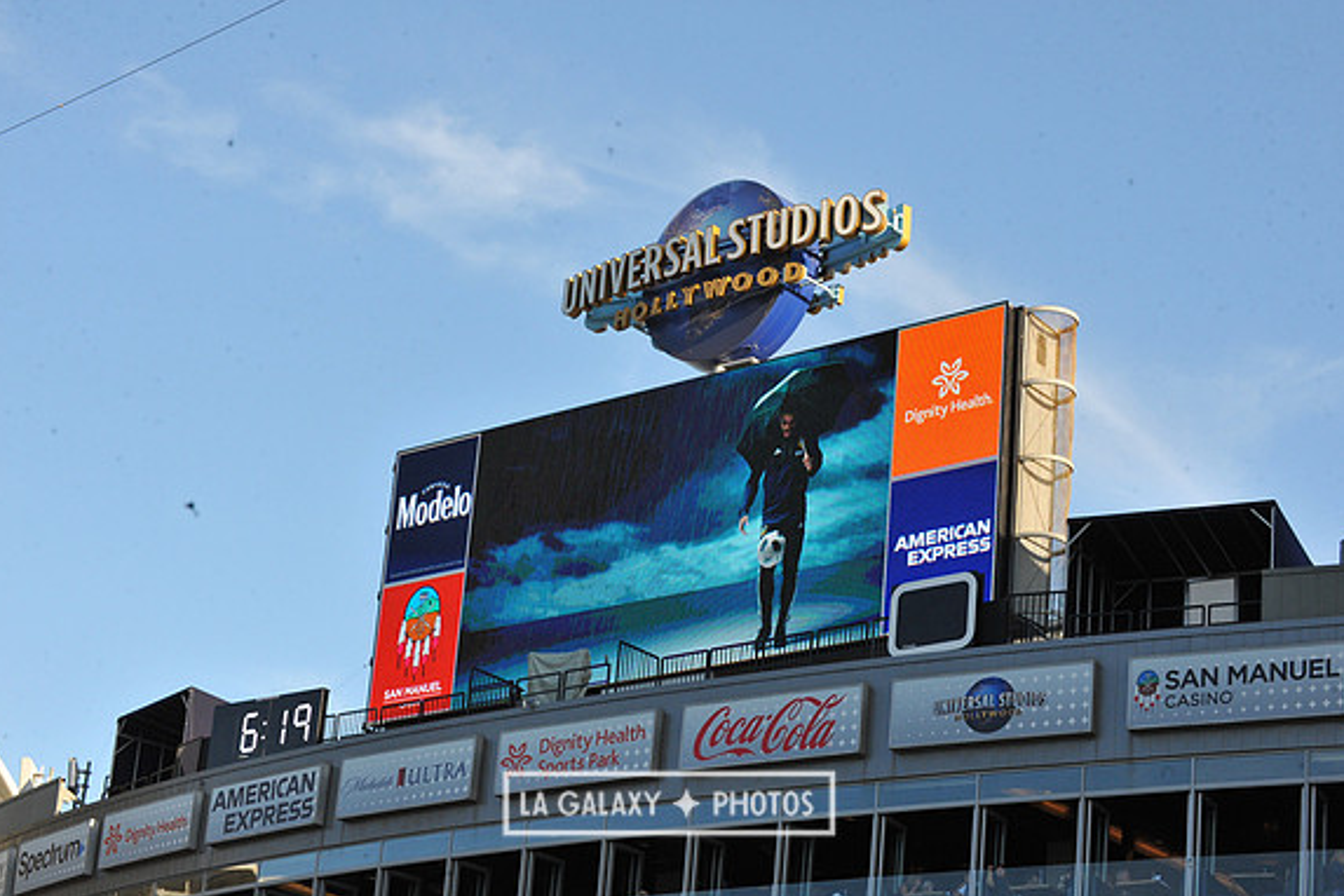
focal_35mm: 83
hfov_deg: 24.5
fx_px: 3098
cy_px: 450
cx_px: 668
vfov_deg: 16.5
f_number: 14
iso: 1600
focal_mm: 82
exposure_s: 1/800
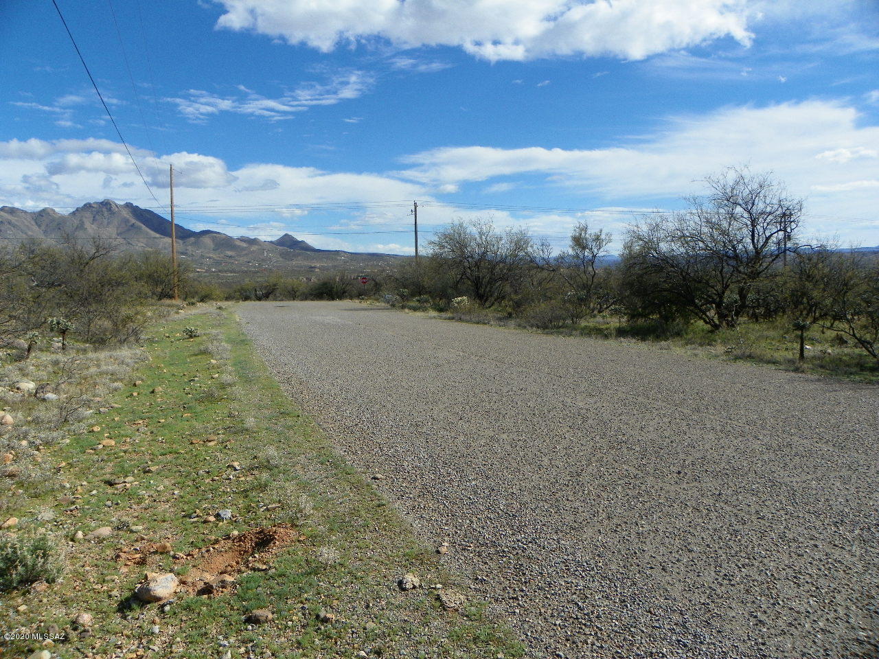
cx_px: 440
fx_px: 660
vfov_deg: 53.1
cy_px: 330
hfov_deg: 67.3
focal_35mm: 26
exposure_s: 1/640
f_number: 5.6
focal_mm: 4.6
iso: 64
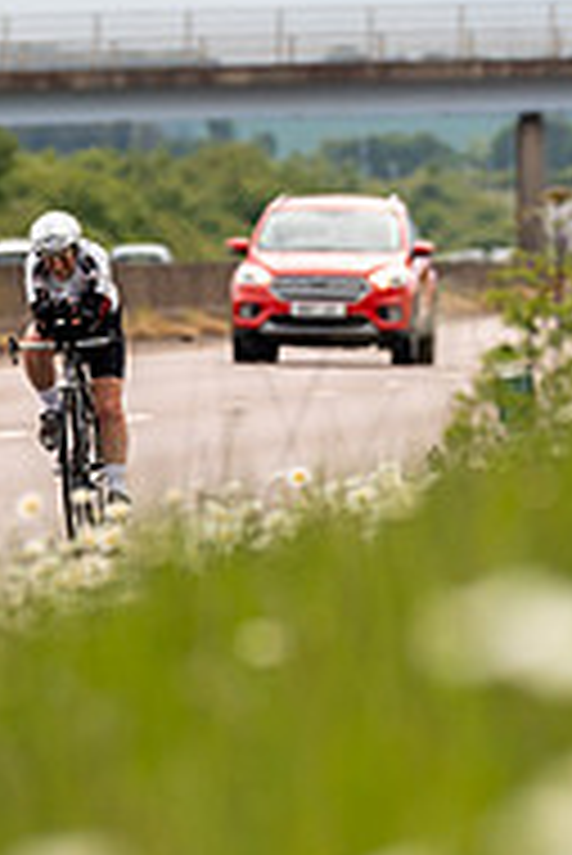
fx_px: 14535
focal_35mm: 611
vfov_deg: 3.4
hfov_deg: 2.3
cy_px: 263
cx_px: 63
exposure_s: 1/800
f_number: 4
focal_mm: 200
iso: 125
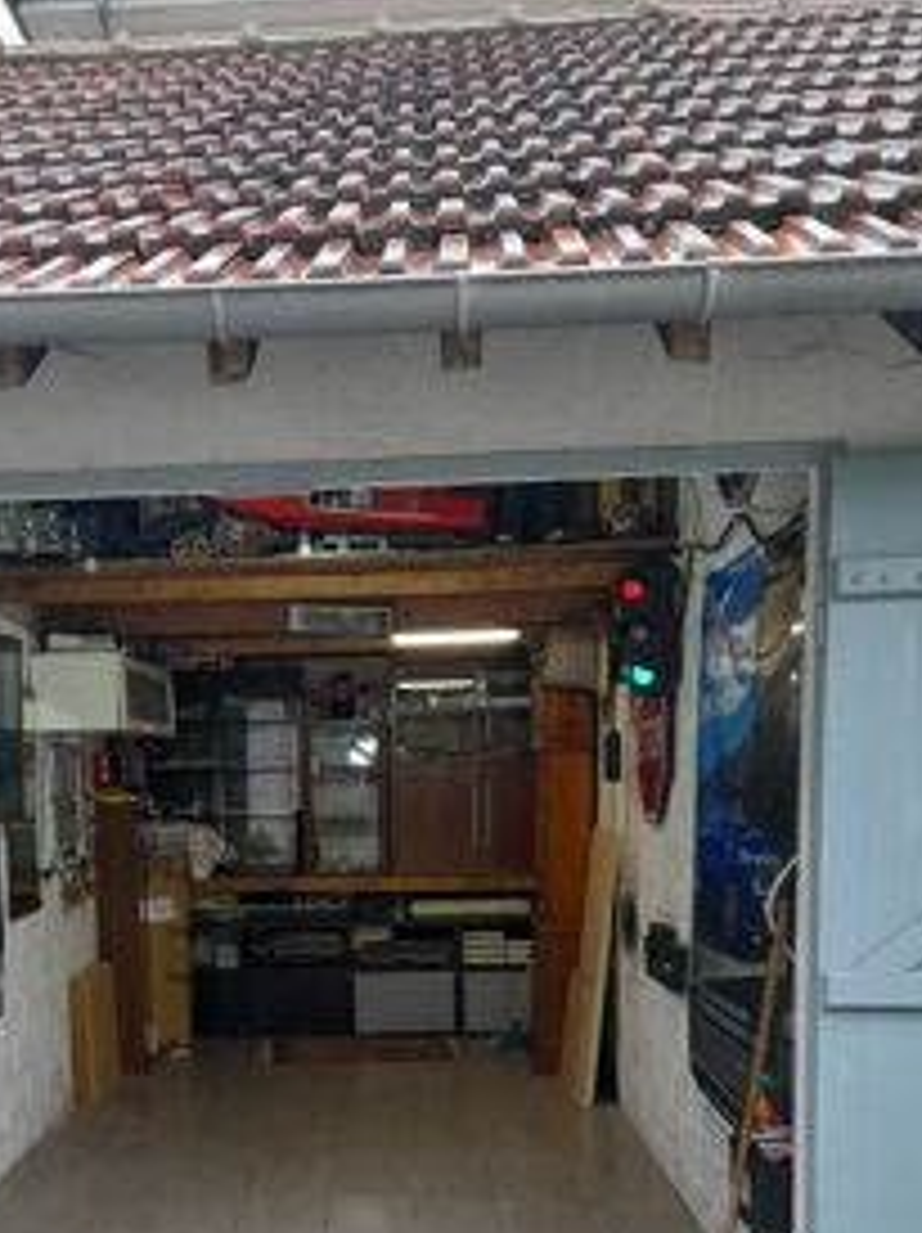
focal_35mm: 39
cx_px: 310
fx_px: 1387
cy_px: 884
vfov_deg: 46.6
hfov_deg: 36.4
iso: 64
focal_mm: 4.6
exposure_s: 1/50
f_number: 2
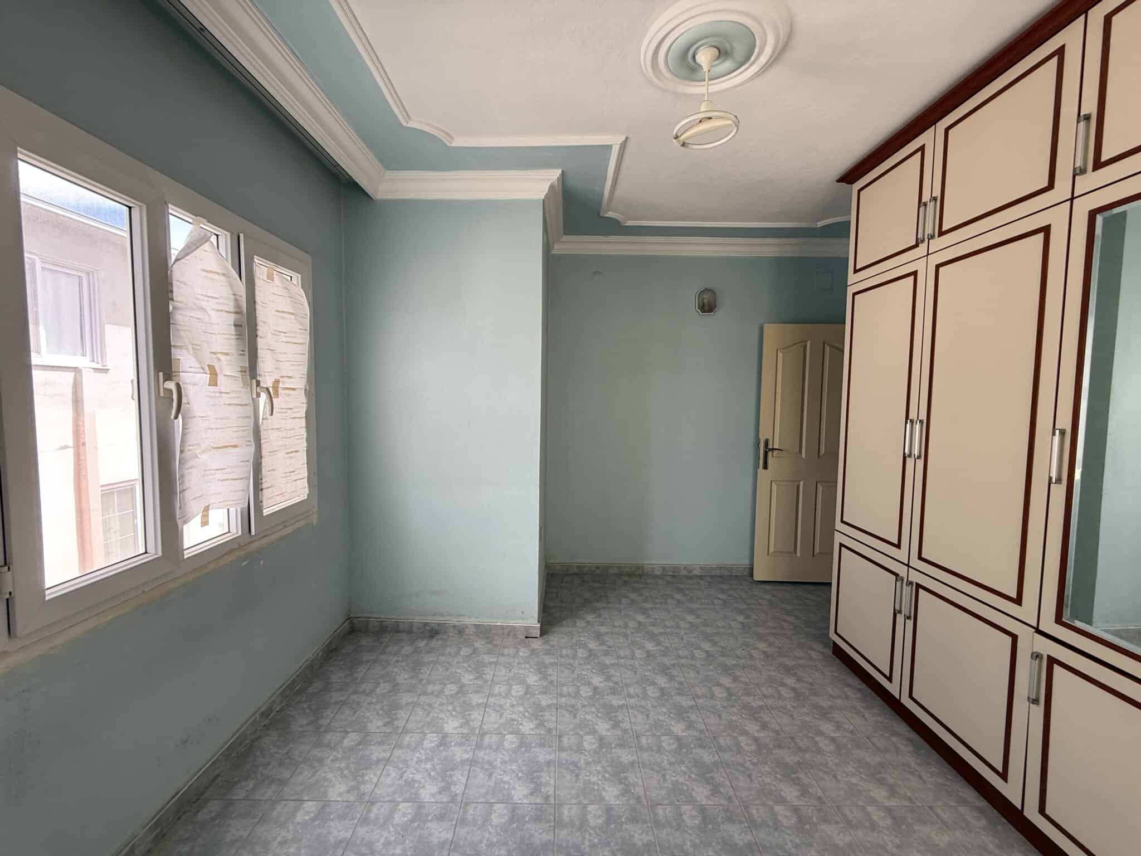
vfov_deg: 85.7
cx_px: 570
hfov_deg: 102.1
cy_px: 428
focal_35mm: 14
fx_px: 461
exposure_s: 1/99
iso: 100
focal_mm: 2.22
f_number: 2.2
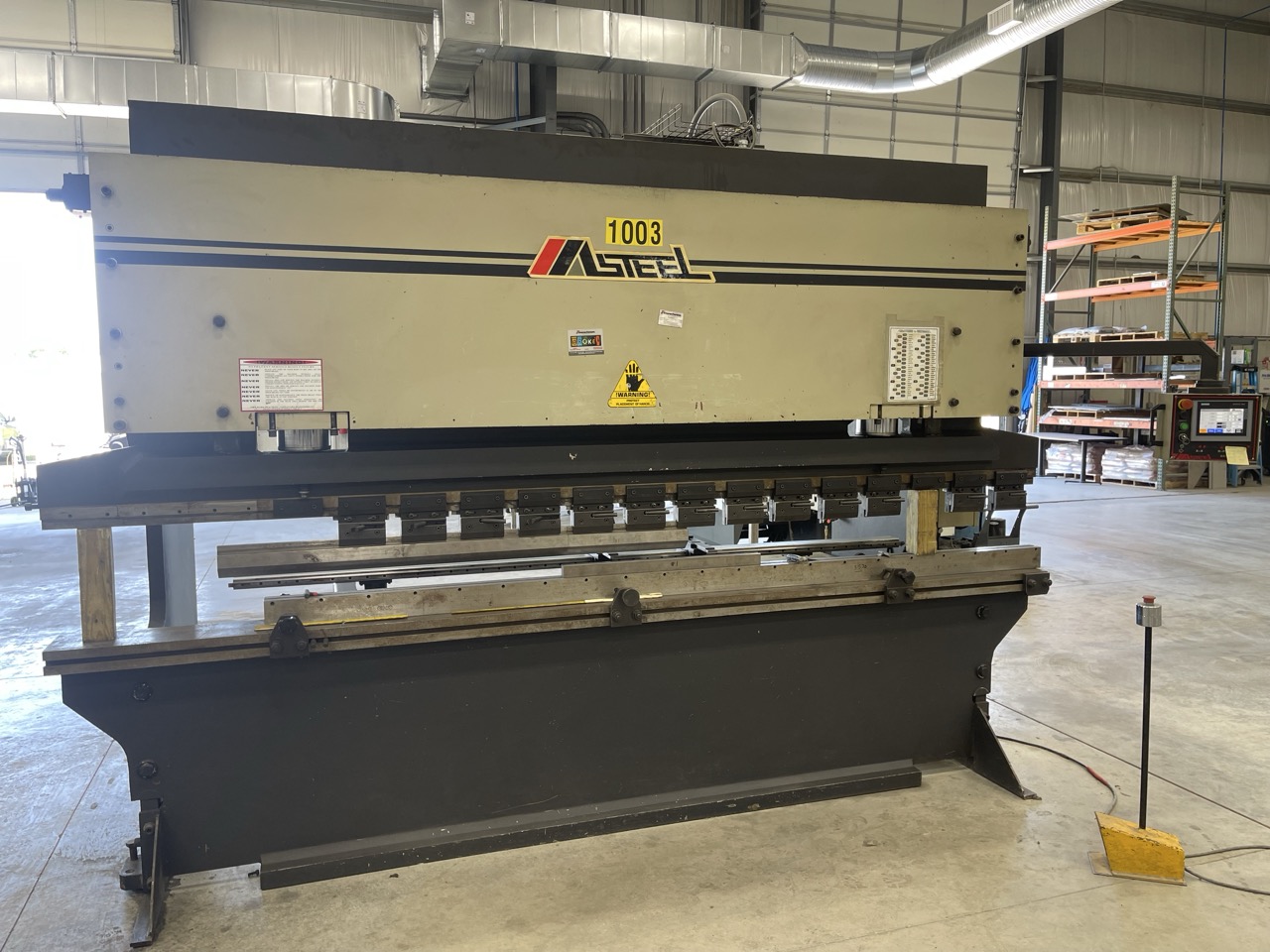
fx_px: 917
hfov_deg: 69.4
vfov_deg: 54.9
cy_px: 476
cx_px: 635
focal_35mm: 25
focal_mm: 5.1
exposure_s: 1/60
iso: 64
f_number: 1.6
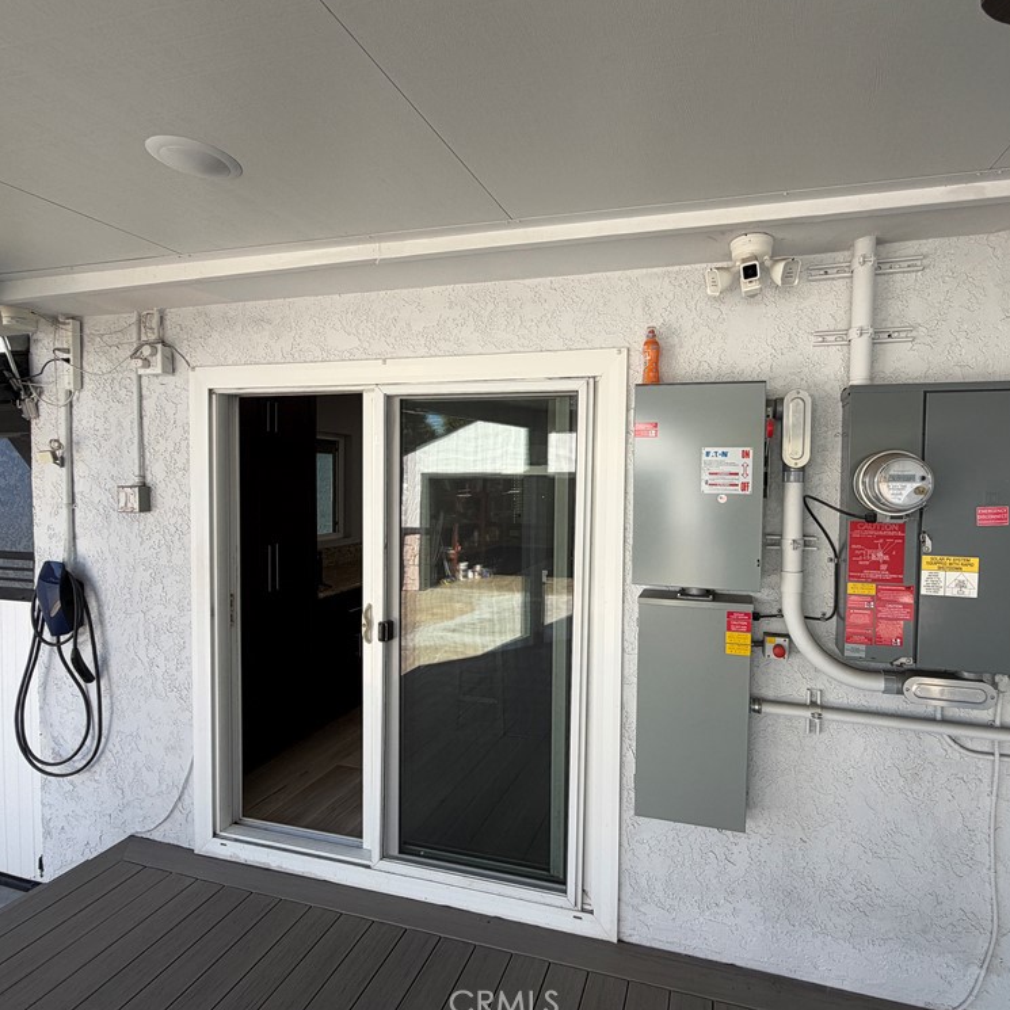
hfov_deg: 83.1
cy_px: 502
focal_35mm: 17
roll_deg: -0.7
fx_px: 561
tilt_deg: -1.4
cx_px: 597
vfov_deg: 84.0
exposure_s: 1/289
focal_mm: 2.22
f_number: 2.2
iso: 50
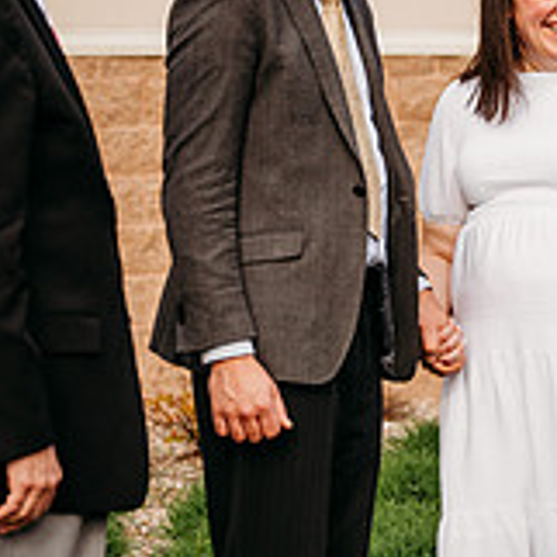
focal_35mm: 152
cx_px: 488
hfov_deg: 11.4
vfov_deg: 11.5
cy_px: 298
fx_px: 2767
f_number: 2.8
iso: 200
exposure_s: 1/3200
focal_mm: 64
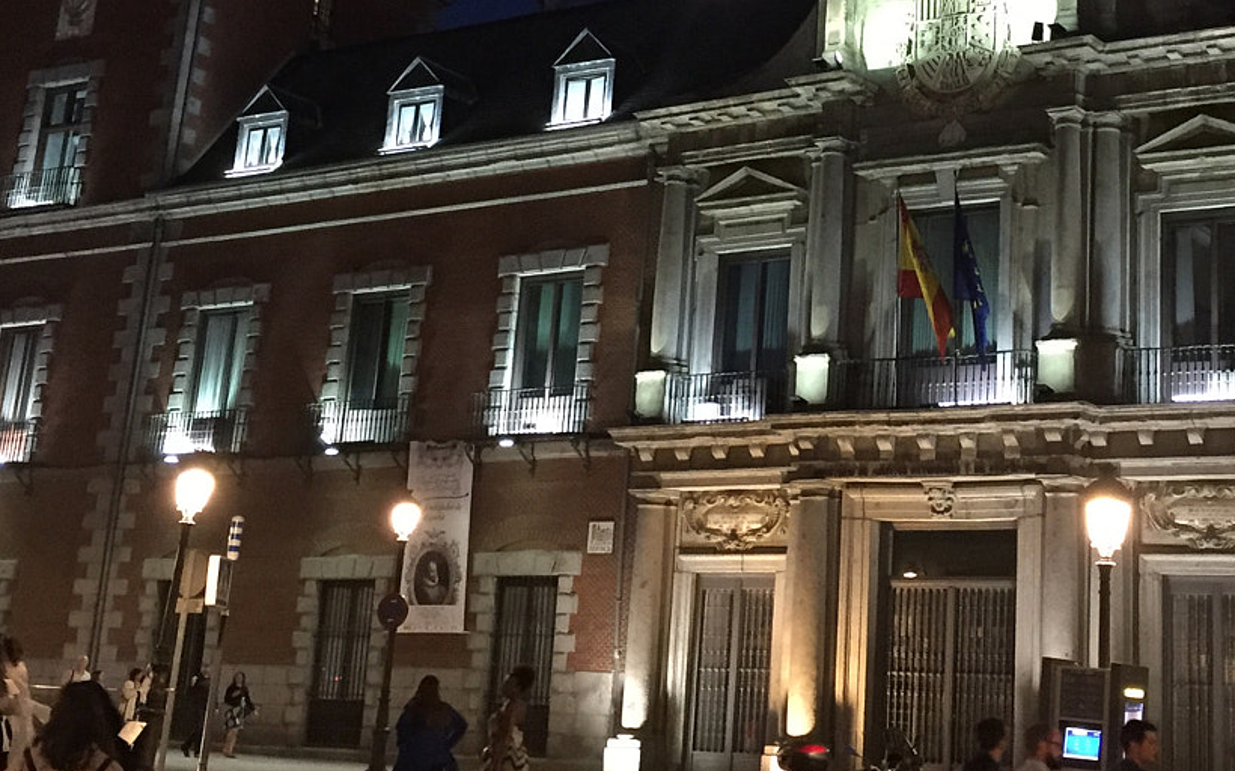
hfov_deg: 33.7
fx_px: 2019
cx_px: 831
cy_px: 142
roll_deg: -4.4
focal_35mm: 60
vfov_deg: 21.3
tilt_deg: +16.7
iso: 250
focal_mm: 4.15
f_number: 2.2
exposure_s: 1/17
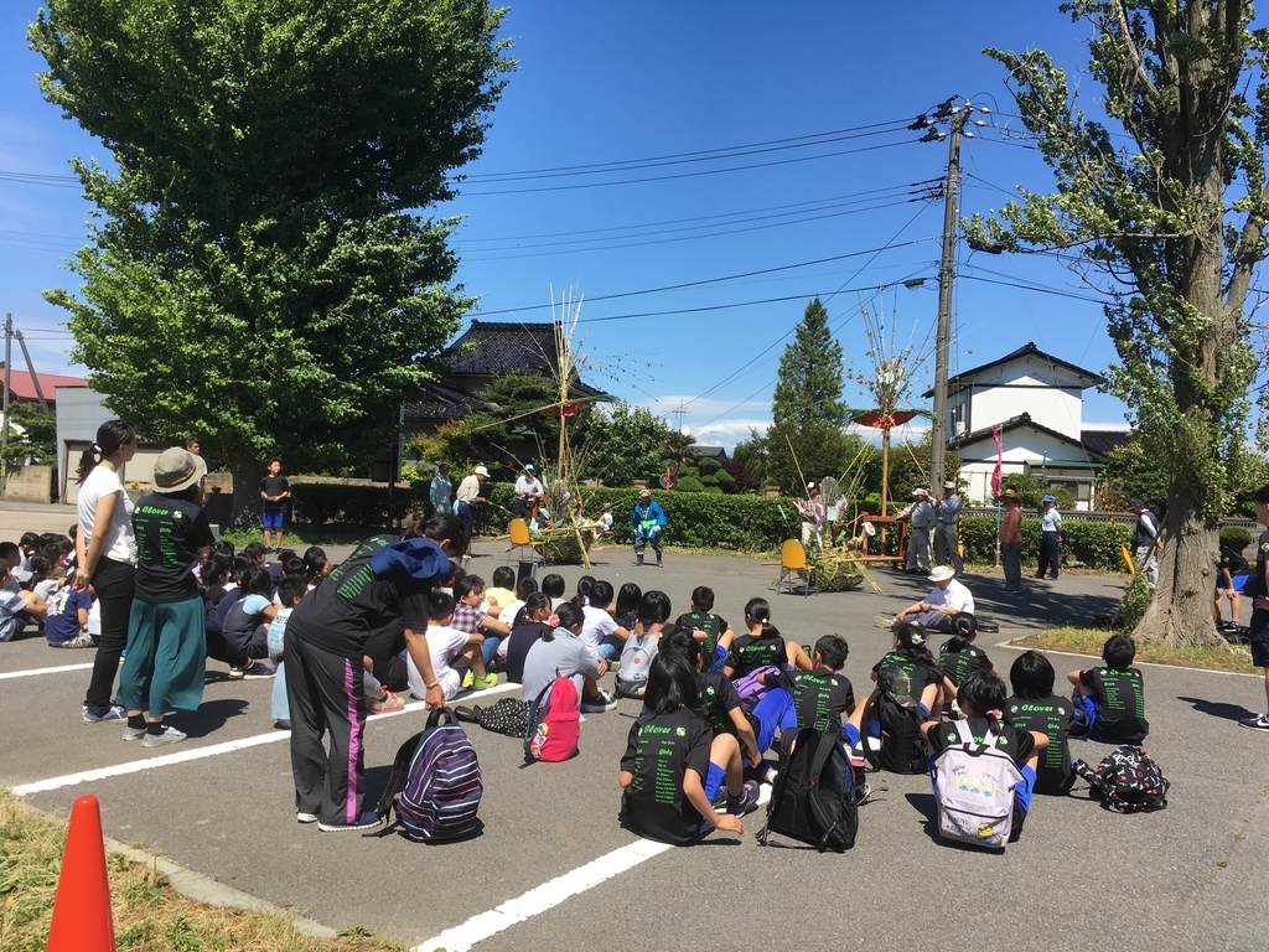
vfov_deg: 48.2
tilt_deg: -0.5
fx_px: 1063
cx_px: 634
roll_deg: -2.2
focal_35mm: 29
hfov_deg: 61.7
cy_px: 476
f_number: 2.2
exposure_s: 1/1538
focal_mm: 4.15
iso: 25
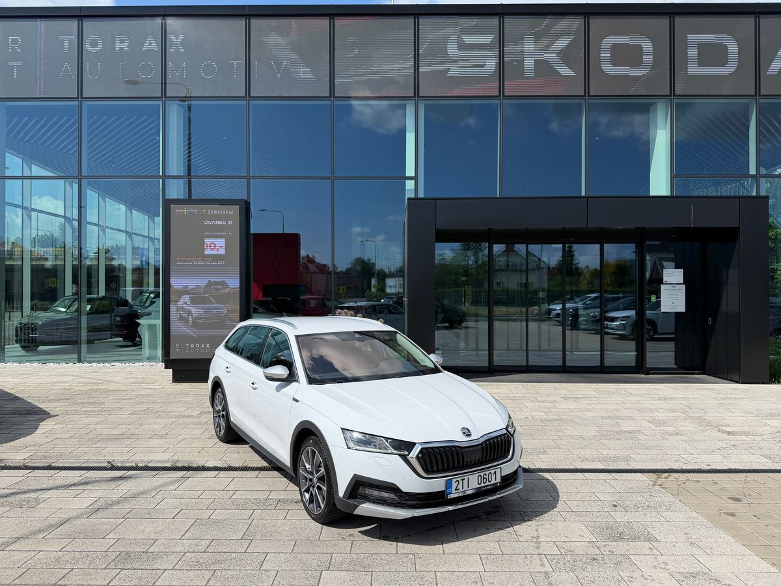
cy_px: 293
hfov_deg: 71.6
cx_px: 390
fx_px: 541
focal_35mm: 24
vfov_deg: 56.8
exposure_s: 1/6173
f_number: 1.78
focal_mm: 6.76
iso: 80
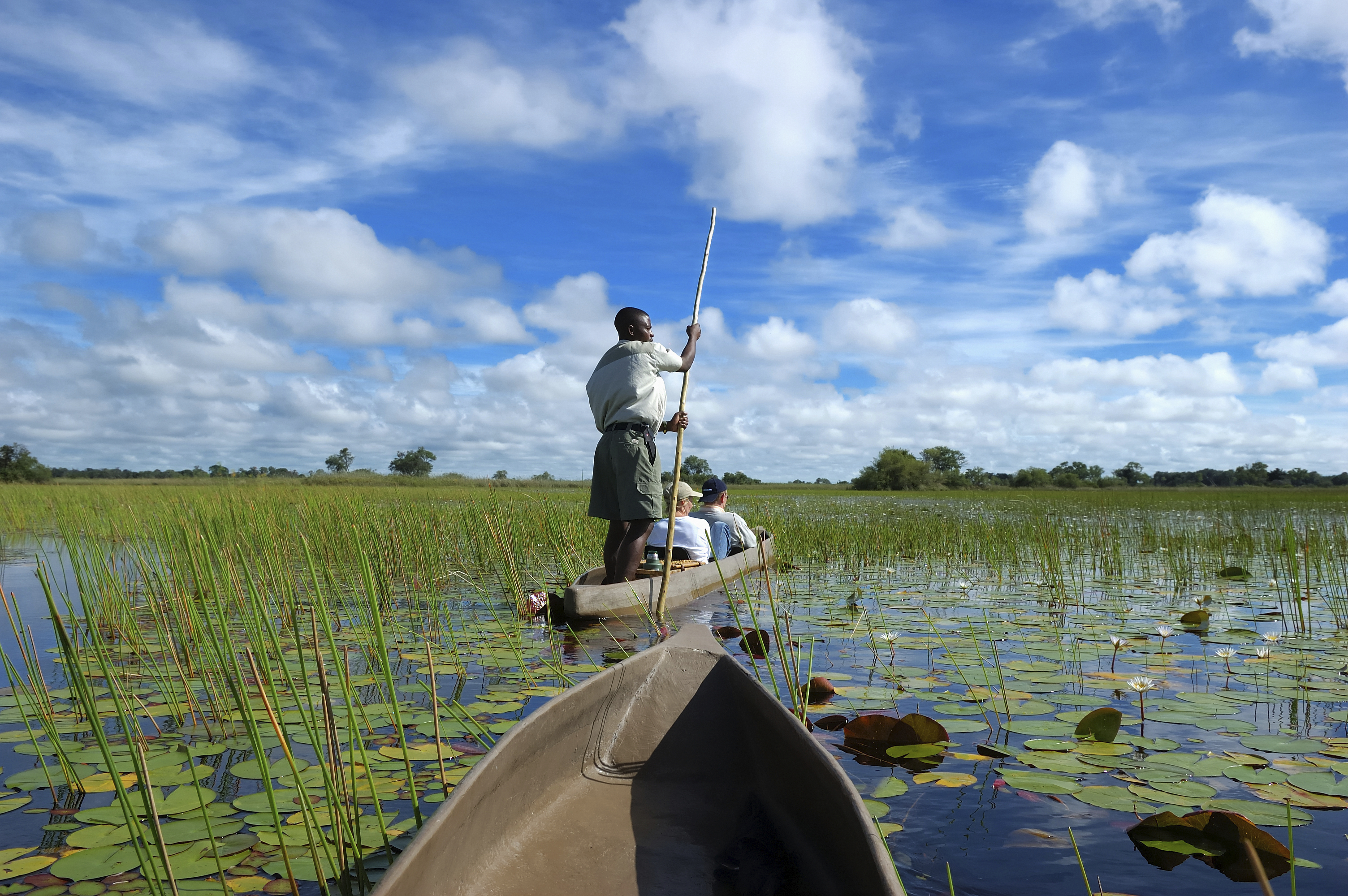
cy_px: 448
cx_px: 674
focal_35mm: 30
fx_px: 1122
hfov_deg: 62.0
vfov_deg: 43.5
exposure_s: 1/1000
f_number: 8
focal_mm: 20
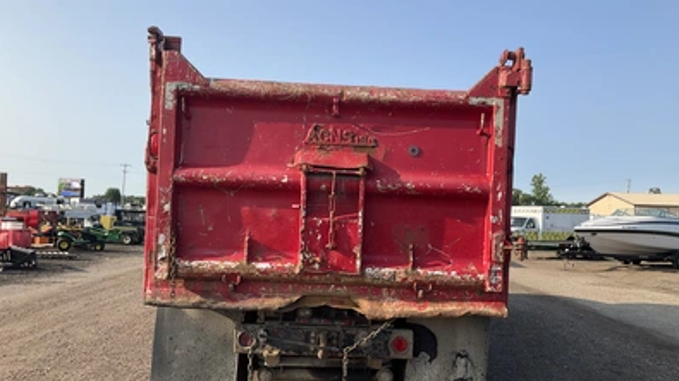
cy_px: 216
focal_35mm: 32
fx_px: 576
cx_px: 340
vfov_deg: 36.6
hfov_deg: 61.0
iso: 25
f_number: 1.8
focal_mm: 3
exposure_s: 1/962
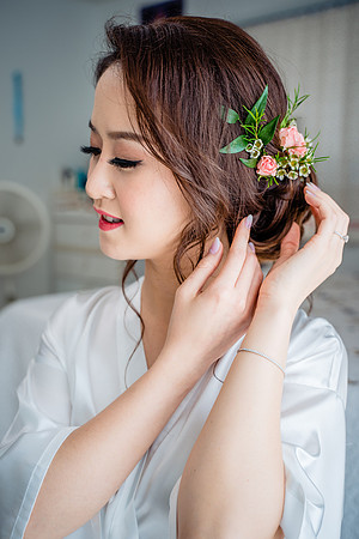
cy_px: 270
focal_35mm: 42
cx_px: 180
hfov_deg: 31.9
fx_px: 628
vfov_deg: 46.4
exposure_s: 1/160
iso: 250
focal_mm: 42
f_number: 3.5
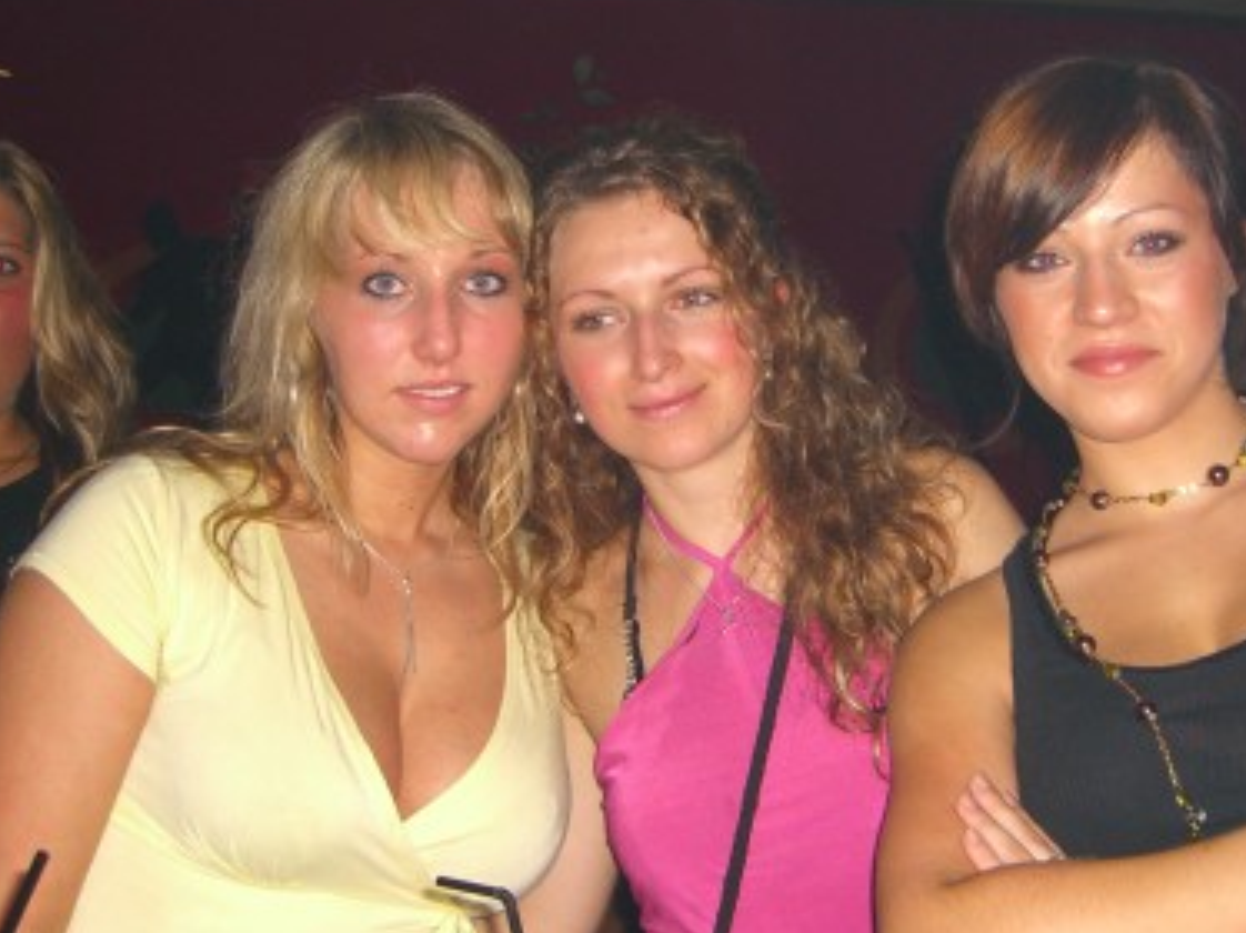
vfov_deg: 24.0
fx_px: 2194
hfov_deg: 31.6
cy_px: 383
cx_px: 773
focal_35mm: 61
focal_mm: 7.9
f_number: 2.8
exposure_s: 1/60
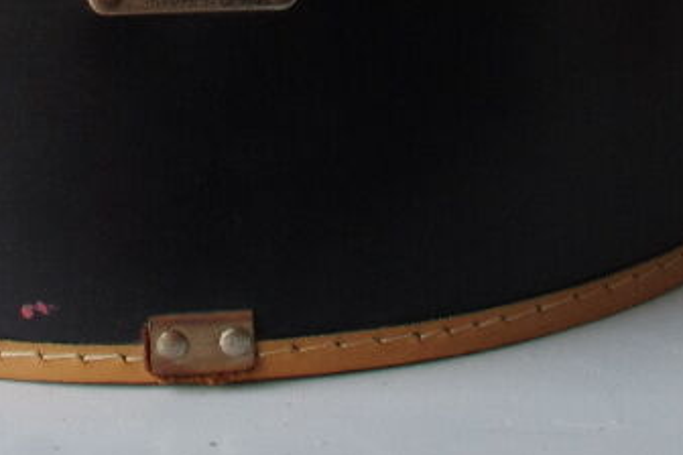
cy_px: -654
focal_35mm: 139
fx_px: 2637
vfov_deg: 8.9
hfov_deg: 14.8
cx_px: 405
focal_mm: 18
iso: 800
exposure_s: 1/50
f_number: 7.1
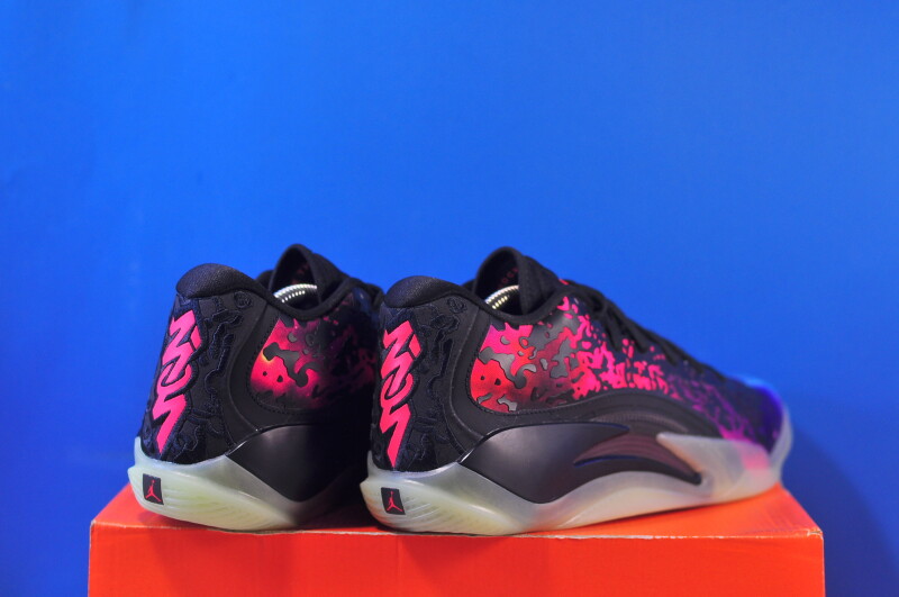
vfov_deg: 18.1
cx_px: 450
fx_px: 1870
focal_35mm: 75
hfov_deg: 27.0
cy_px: 298
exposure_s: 1/250
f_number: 2.8
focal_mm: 50
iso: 250
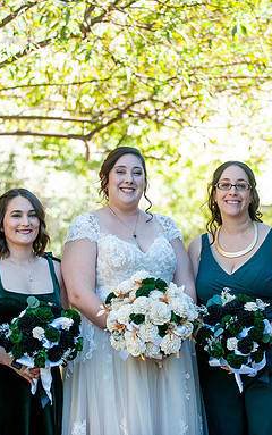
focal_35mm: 151
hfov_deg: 8.7
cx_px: 120
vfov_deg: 13.8
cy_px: 217
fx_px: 1788
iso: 400
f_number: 3.5
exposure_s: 1/1000
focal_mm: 98
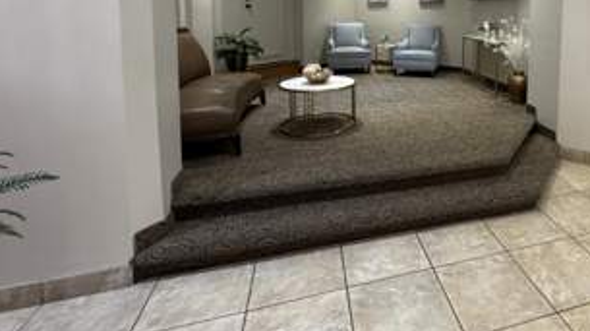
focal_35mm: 24
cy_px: 36
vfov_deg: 43.6
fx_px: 375
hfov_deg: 71.9
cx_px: 431
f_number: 2.2
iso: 400
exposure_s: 1/60
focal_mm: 2.22
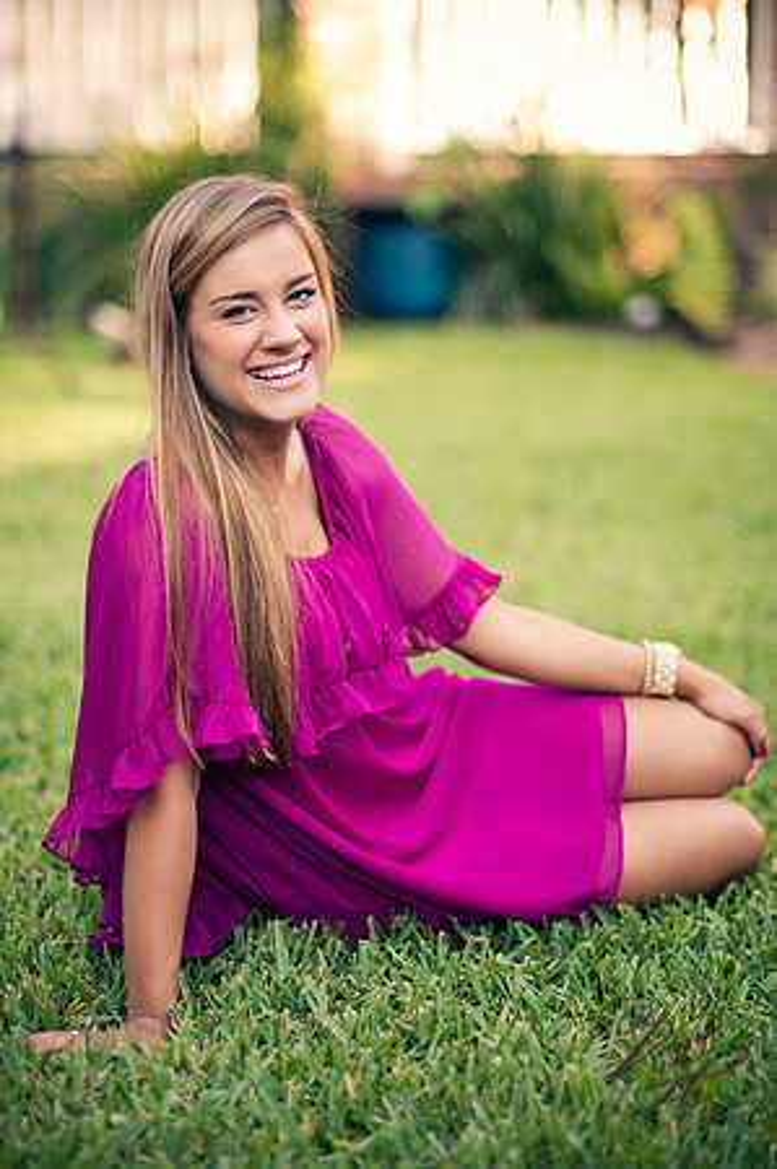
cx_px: 388
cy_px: 584
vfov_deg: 23.9
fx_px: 2758
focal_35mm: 85
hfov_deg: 16.0
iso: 250
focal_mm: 85
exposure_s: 1/500
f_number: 1.8
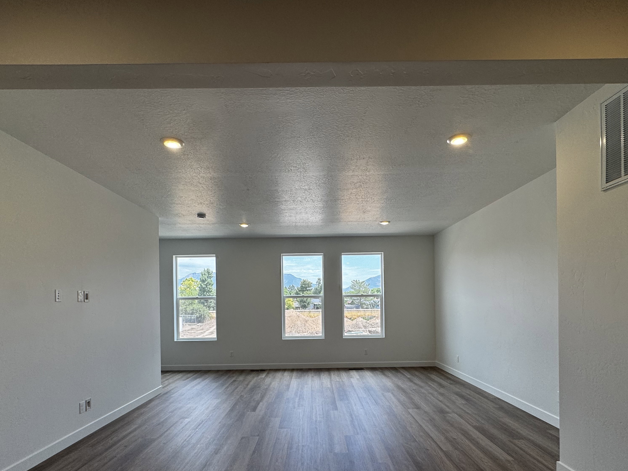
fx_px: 345
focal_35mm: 19
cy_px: 305
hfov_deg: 84.7
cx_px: 317
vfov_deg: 67.2
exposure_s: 1/200
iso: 40
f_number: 2.2
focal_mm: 2.22
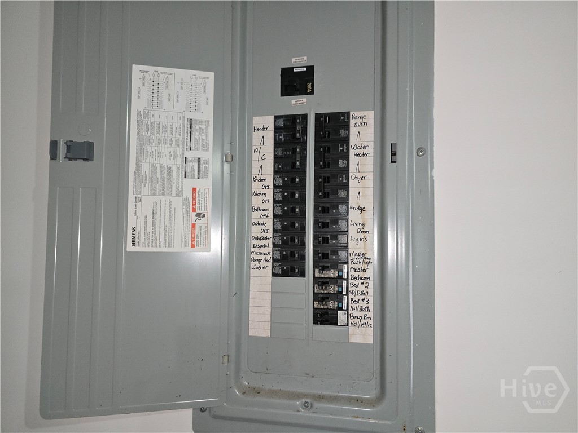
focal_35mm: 23
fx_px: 384
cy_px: 216
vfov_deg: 58.9
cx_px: 289
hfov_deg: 73.9
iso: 800
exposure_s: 1/120
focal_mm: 6.3
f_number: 1.7
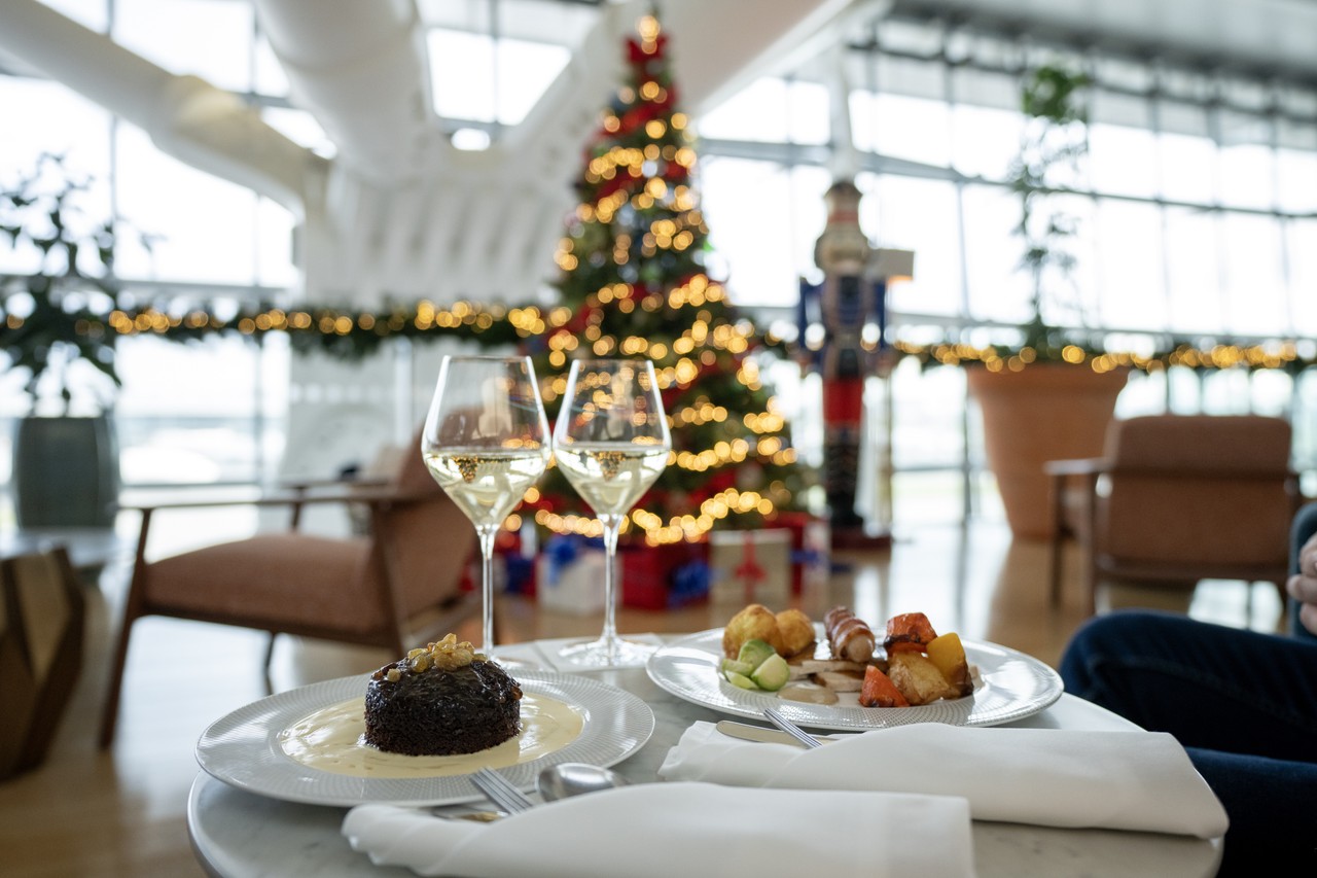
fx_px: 1061
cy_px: 439
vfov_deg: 45.0
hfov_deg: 63.7
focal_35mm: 29
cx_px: 658
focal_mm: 29
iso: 1250
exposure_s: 1/160
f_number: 2.8
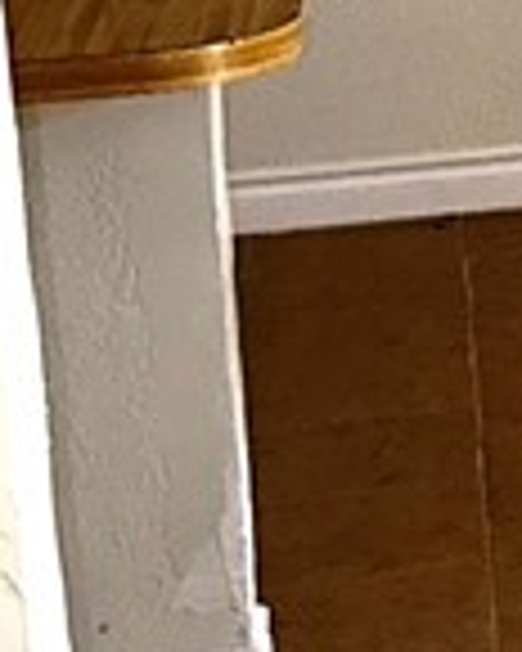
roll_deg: +0.4
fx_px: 3206
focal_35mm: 166
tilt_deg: -9.8
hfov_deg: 7.5
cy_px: -121
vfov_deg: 11.4
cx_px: 1850
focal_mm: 6.86
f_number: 1.78
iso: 80
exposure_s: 1/121
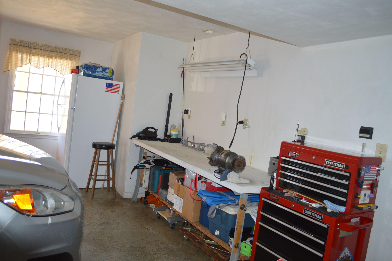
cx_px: 196
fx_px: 294
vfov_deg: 47.9
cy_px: 130
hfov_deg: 67.4
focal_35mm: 27
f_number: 3.5
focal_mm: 18
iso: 400
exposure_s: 1/30
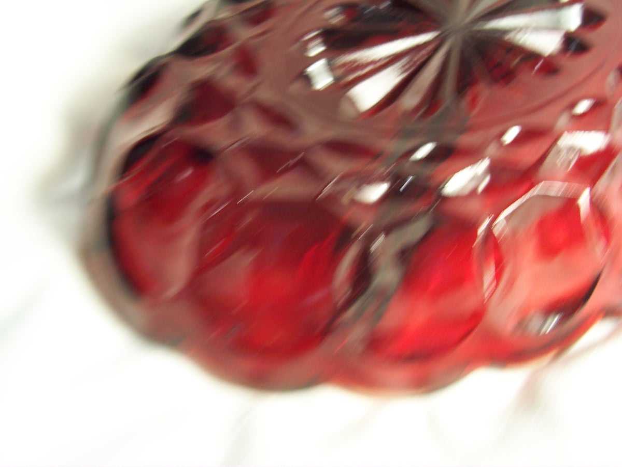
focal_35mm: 37
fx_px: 665
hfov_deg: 50.1
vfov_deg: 38.7
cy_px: 234
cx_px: 311
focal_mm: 5.6
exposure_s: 1/30
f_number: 2.8
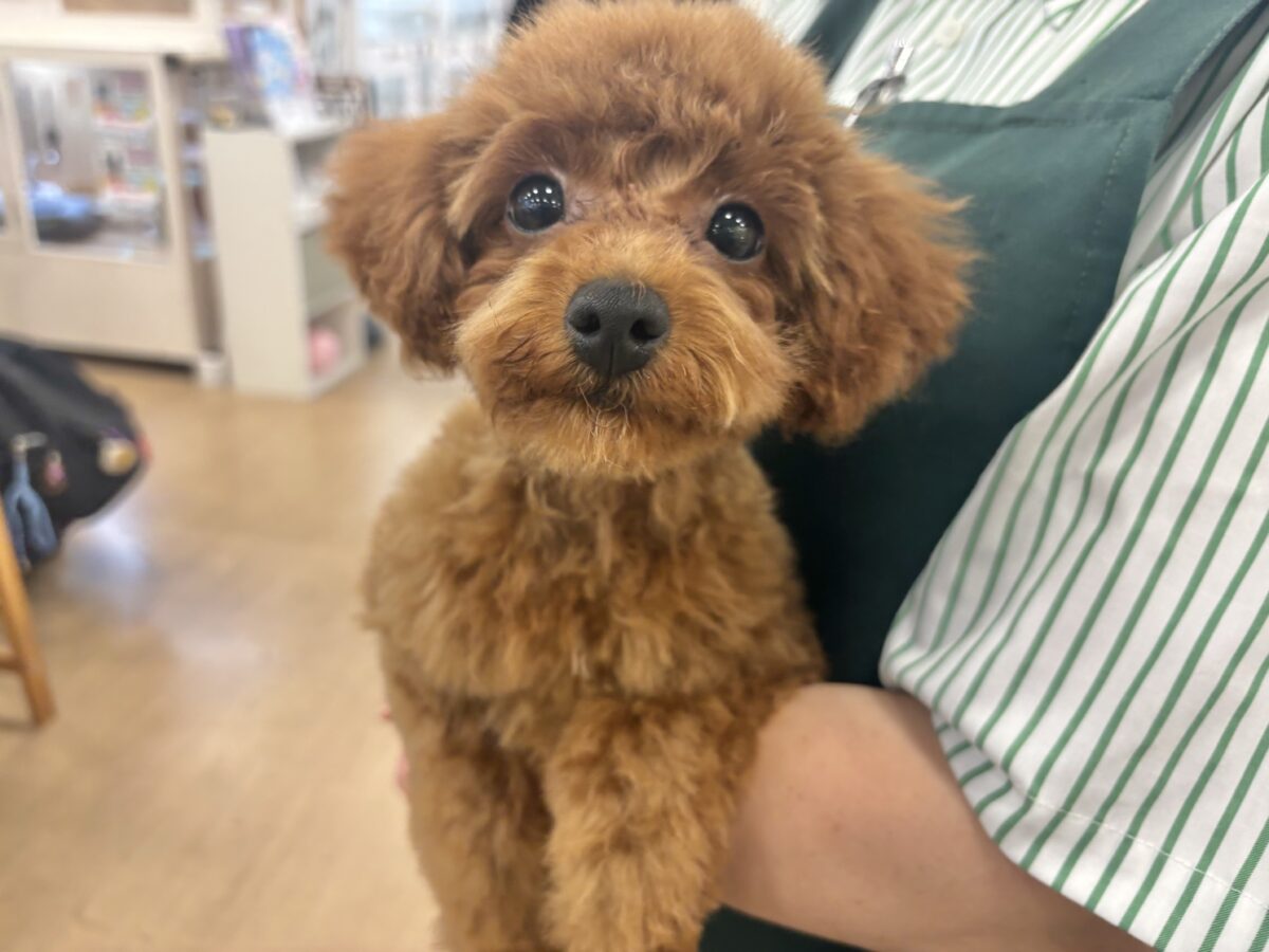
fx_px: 953
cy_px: 476
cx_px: 634
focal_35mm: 26
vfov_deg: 53.1
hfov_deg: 67.3
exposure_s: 1/50
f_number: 1.6
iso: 100
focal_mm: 5.96
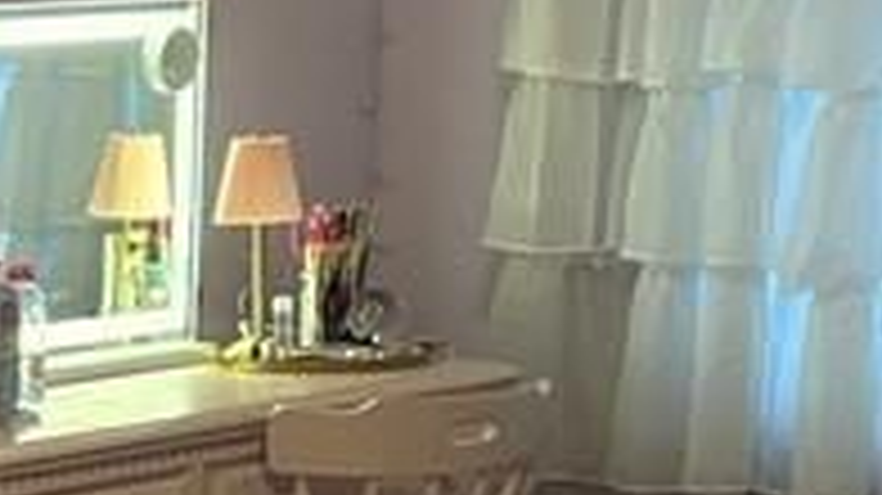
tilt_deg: -12.0
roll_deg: +2.1
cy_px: 810
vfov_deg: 8.0
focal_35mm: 148
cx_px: -482
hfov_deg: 13.6
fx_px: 3459
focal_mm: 5.96
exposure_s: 1/60
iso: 200
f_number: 1.6
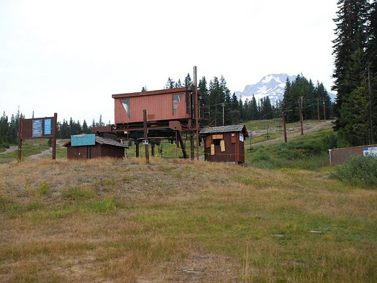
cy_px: 142
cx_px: 176
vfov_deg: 36.8
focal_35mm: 39
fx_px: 425
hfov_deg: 47.8
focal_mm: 24
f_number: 4
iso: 1600
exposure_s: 1/4000
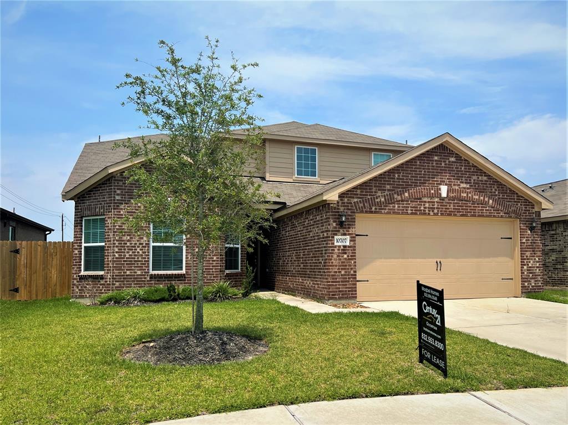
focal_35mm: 26
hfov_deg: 67.3
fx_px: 426
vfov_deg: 53.0
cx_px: 284
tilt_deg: +2.4
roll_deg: +0.7
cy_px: 212
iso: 50
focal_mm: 5.7
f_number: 1.5
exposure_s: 1/6579
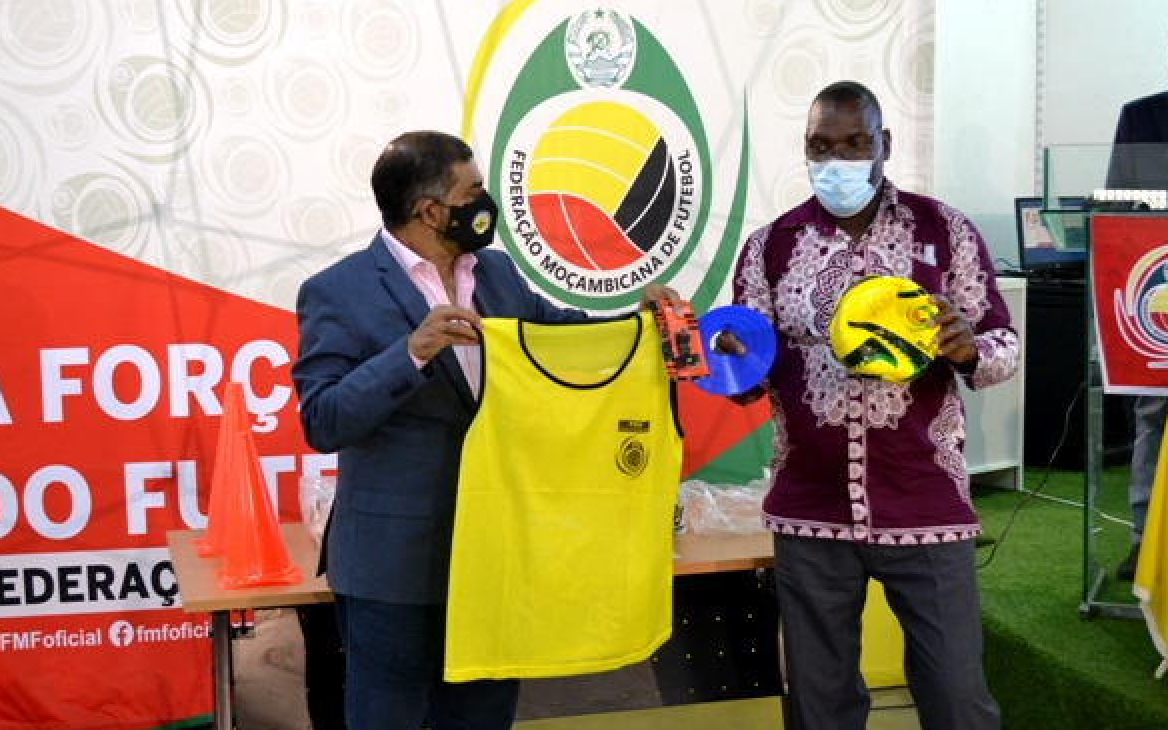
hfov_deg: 37.2
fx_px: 1735
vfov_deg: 23.8
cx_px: 585
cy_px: 363
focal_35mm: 55
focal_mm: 35
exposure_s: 1/60
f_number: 5
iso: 1600
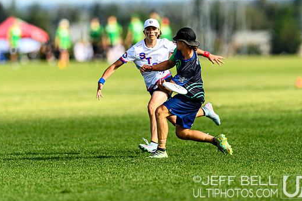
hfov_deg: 3.1
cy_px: 91
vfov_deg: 2.0
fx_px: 5669
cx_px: 154
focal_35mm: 676
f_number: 3.2
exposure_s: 1/1600
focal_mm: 400
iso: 100
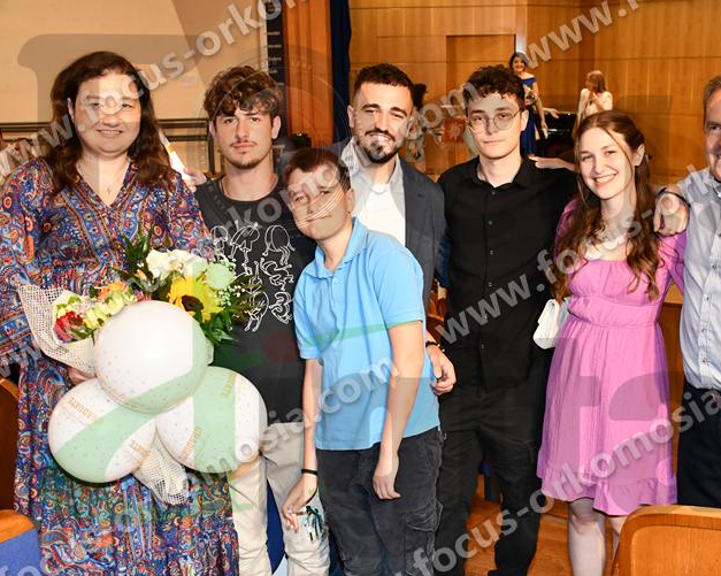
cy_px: 293
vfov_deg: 32.7
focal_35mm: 46
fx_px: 981
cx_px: 425
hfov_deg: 40.2
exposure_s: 1/160
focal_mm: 27
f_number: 4
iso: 2500
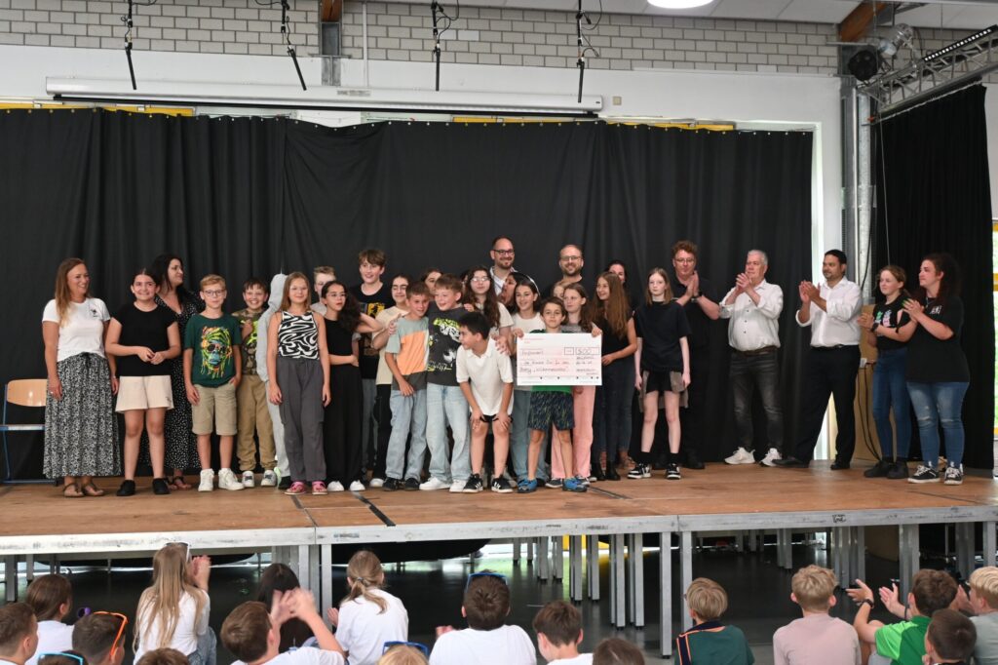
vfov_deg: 29.4
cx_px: 499
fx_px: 1268
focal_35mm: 46
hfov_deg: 43.0
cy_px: 332
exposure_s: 1/50
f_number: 4.8
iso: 1600
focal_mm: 30.5
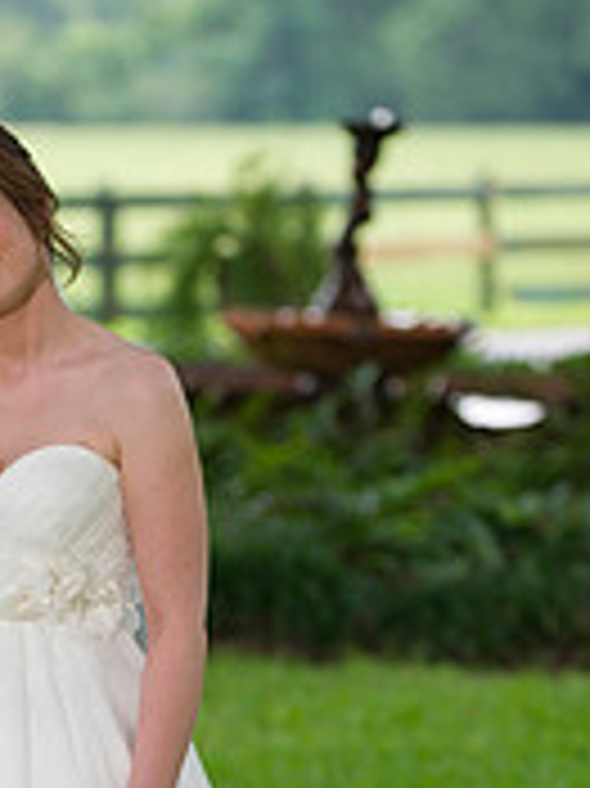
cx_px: 83
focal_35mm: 297
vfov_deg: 6.6
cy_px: 820
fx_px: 6758
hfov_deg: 5.0
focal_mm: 120
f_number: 2.8
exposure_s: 1/500
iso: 500
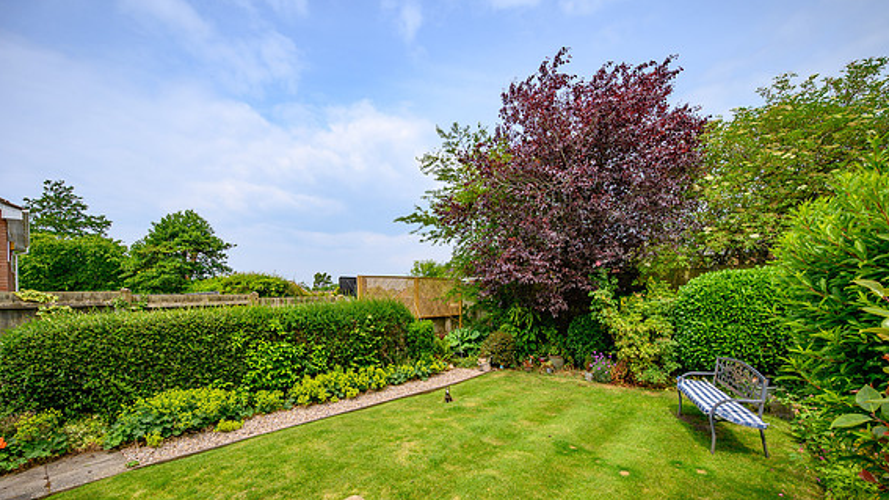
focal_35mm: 15
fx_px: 354
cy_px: 297
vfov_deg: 69.9
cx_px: 452
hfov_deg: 103.0
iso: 100
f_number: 7.1
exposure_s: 1/320
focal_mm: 14
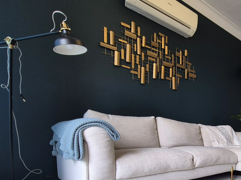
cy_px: 150
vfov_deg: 50.8
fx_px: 174
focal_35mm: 25
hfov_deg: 64.0
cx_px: 189
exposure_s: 1/120
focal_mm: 2.2
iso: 100
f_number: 2.2
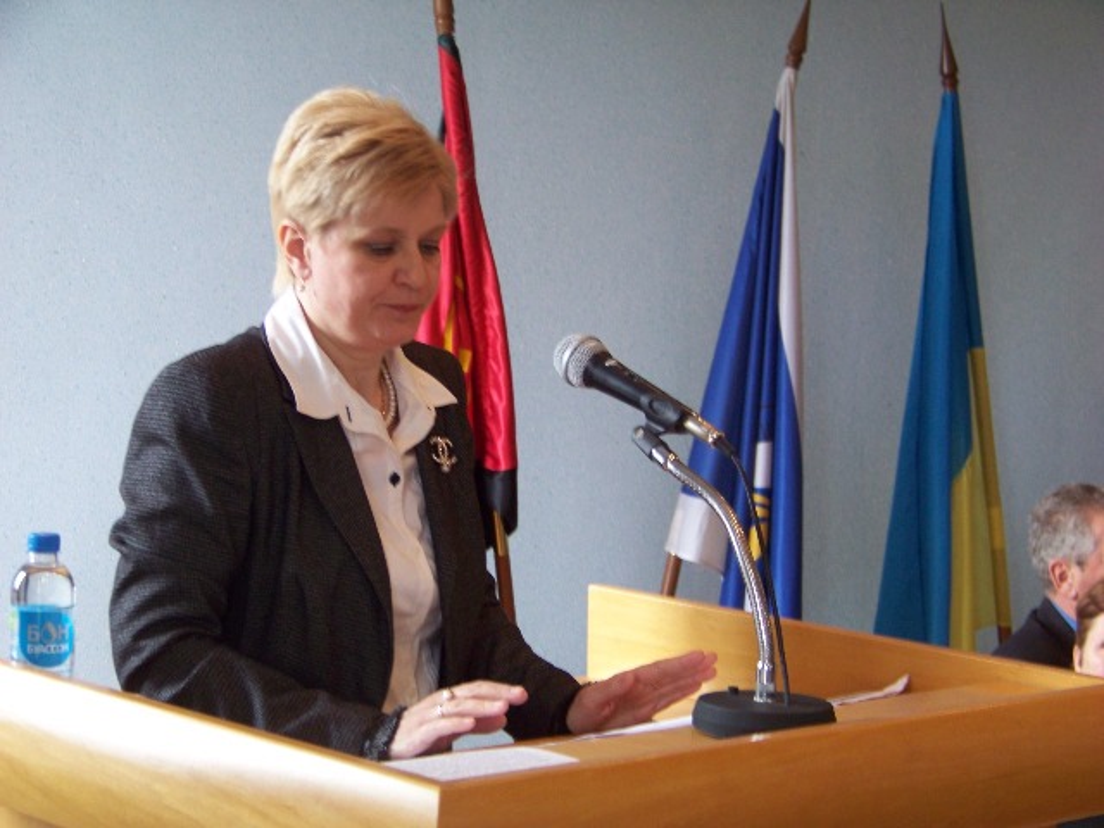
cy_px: 414
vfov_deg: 18.9
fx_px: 2488
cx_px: 552
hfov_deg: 25.0
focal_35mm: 78
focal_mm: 13.2
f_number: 3.2
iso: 173
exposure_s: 1/40
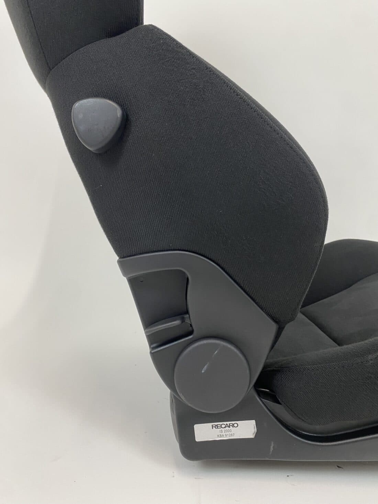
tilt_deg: -5.6
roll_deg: -1.2
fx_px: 379
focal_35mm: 26
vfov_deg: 67.3
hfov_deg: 53.1
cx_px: 189
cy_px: 252
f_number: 1.8
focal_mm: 4.25
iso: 64
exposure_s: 1/50
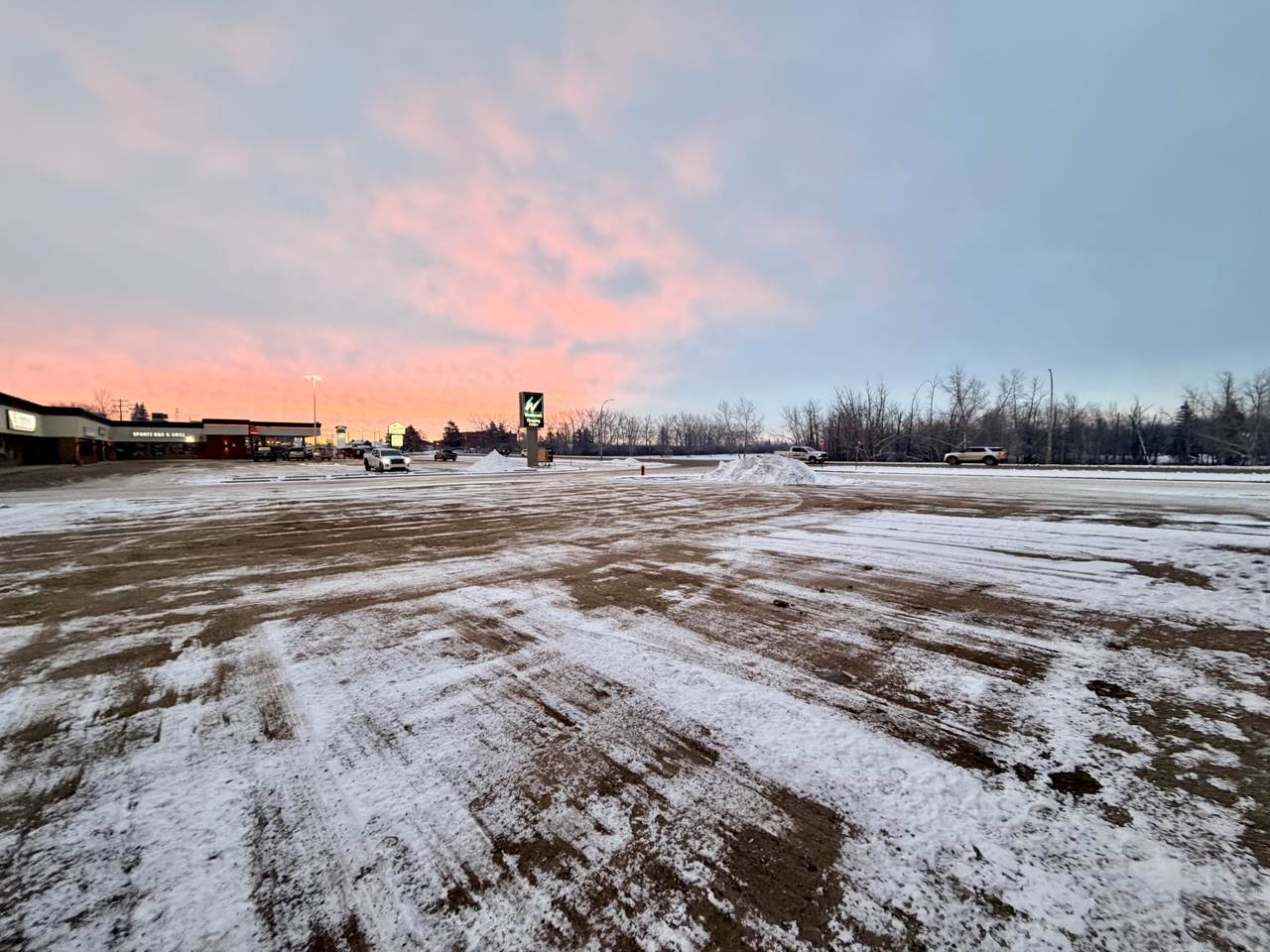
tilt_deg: +0.6
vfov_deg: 85.7
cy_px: 476
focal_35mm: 14
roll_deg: +0.9
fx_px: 514
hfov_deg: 102.1
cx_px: 635
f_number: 2.2
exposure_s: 1/121
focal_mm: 2.22
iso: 320
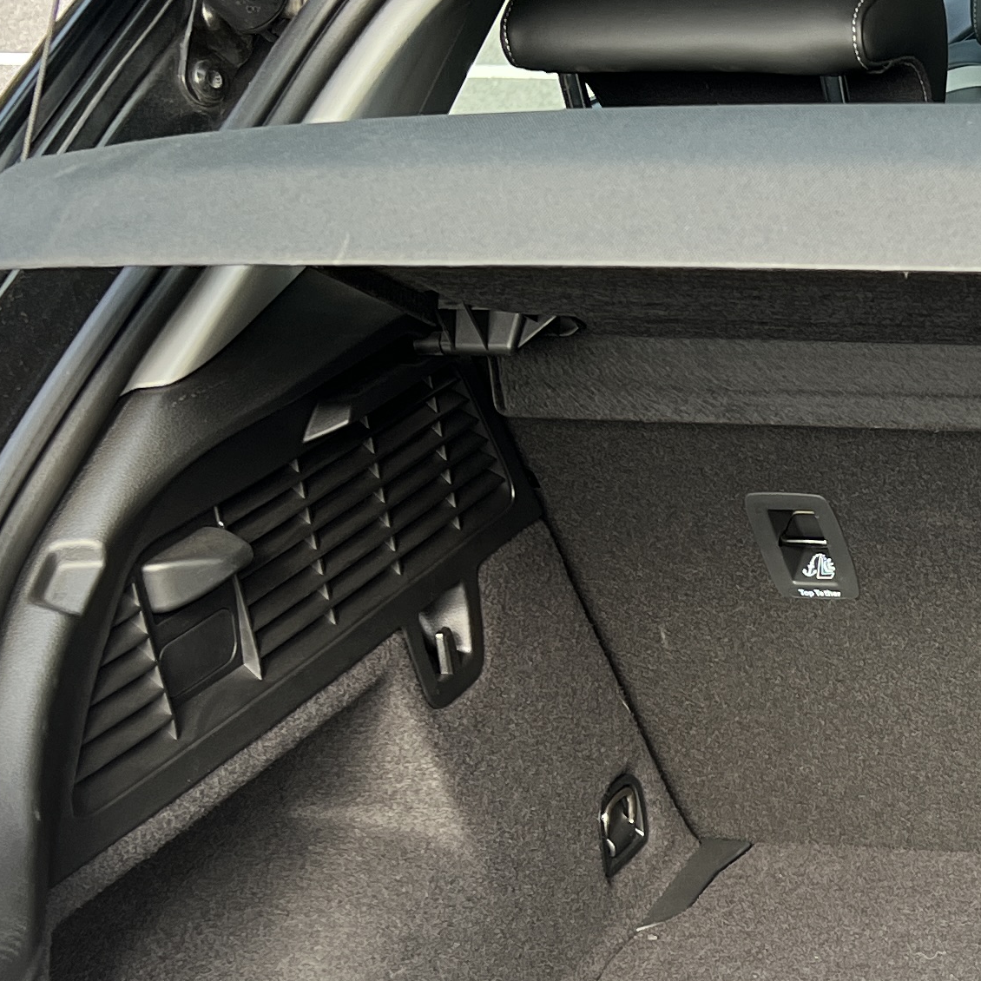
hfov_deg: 19.2
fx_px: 2629
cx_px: 1352
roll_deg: +3.0
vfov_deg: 20.6
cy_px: 931
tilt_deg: -28.7
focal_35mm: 82
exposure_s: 1/216
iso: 50
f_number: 1.5
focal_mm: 5.7
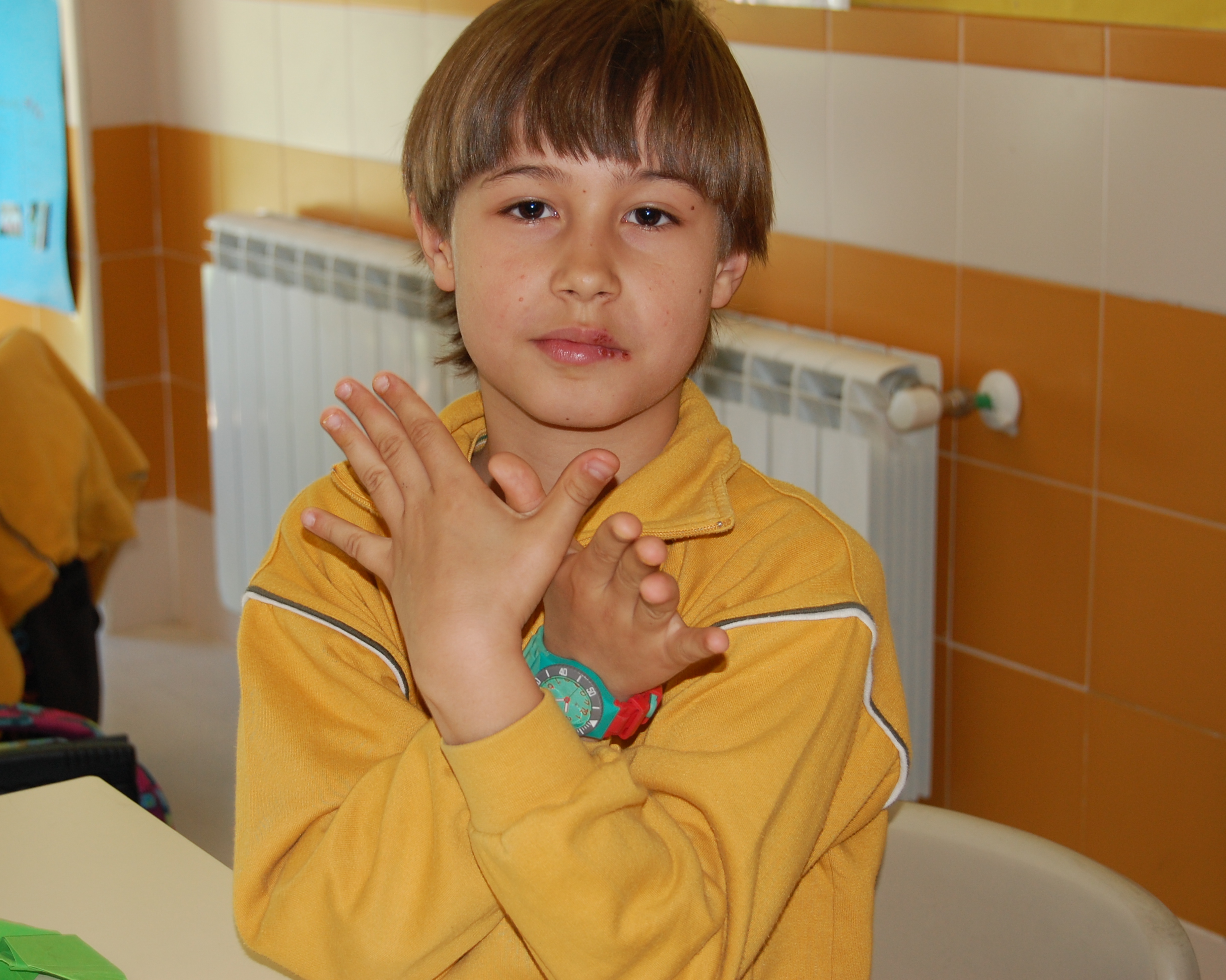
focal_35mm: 77
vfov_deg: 20.0
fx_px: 2778
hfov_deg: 24.9
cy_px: 489
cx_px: 511
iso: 400
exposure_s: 1/60
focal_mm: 45
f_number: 5.3
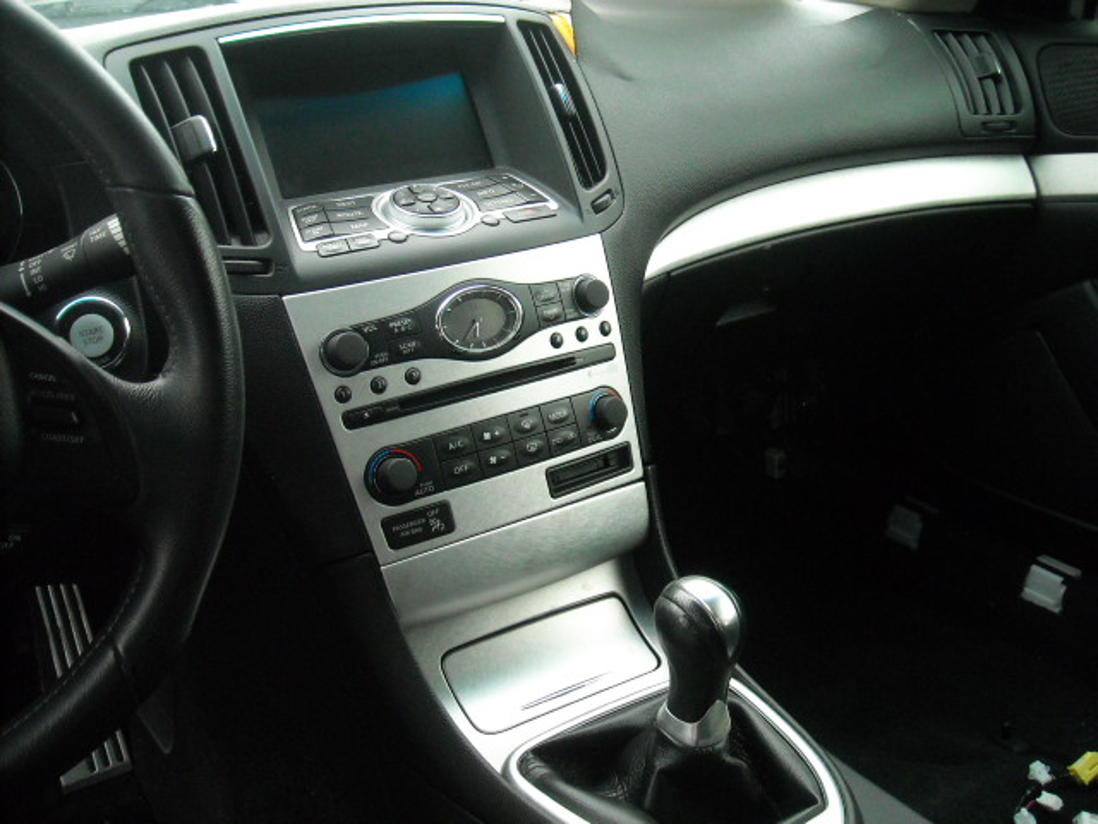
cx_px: 549
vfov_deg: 40.7
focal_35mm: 35
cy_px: 412
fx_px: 1110
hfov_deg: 52.6
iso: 400
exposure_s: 1/184
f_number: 2.8
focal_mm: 5.7
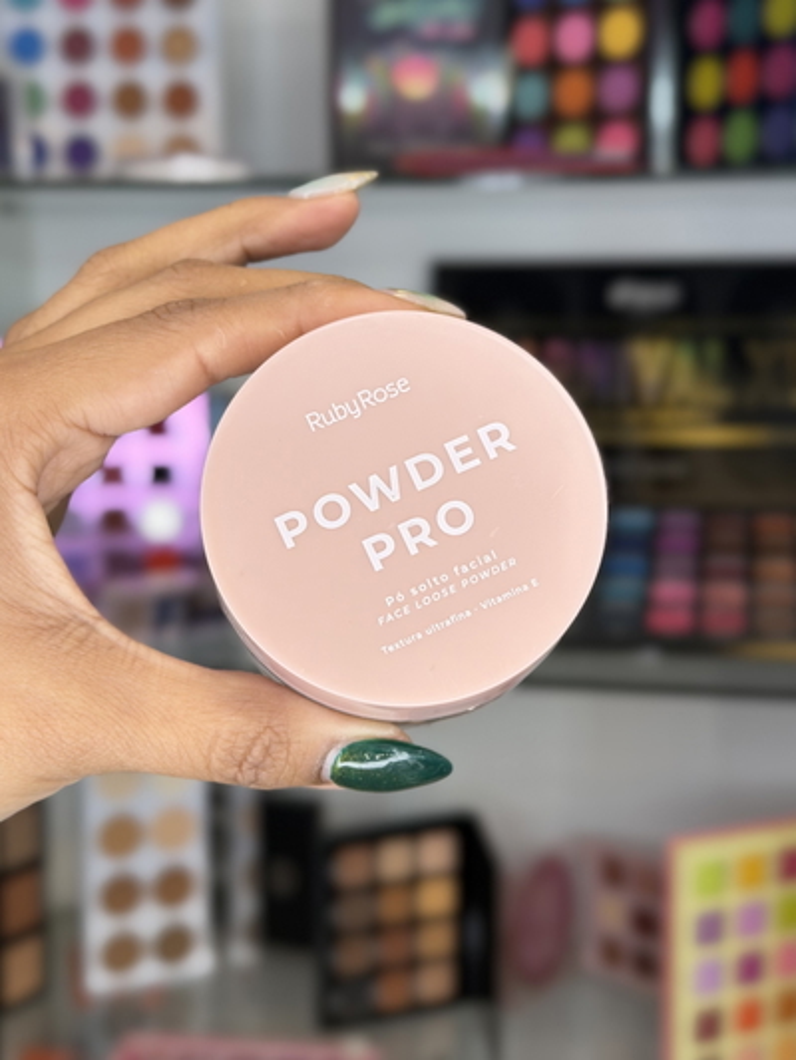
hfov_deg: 30.3
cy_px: 530
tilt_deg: -8.6
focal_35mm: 48
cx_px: 398
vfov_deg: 39.6
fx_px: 1471
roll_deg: -0.6
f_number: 1.78
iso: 50
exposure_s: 1/122
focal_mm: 6.76
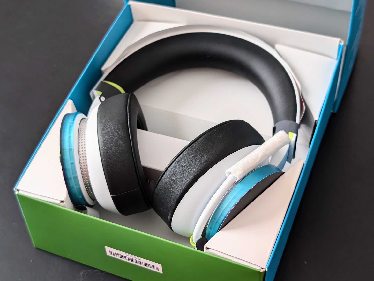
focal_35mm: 49
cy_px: 140
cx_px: 187
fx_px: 530
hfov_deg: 38.9
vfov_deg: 29.8
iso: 144
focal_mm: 6.9
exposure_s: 1/61.2
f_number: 1.68
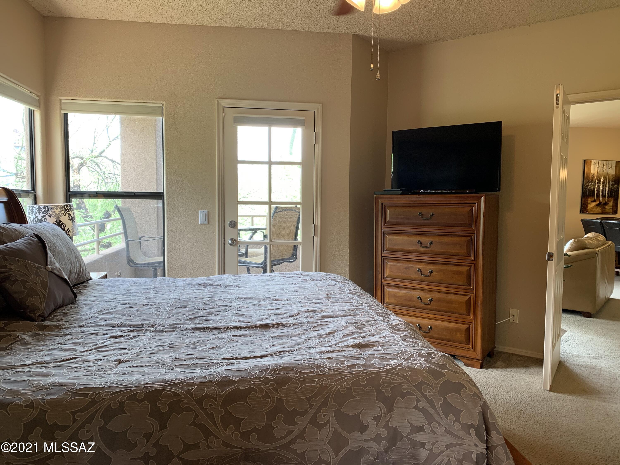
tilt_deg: -4.3
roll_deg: -1.2
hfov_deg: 67.3
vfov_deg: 53.1
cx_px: 310
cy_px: 232
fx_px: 466
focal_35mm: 26
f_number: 1.8
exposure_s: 1/60
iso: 50
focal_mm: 4.25
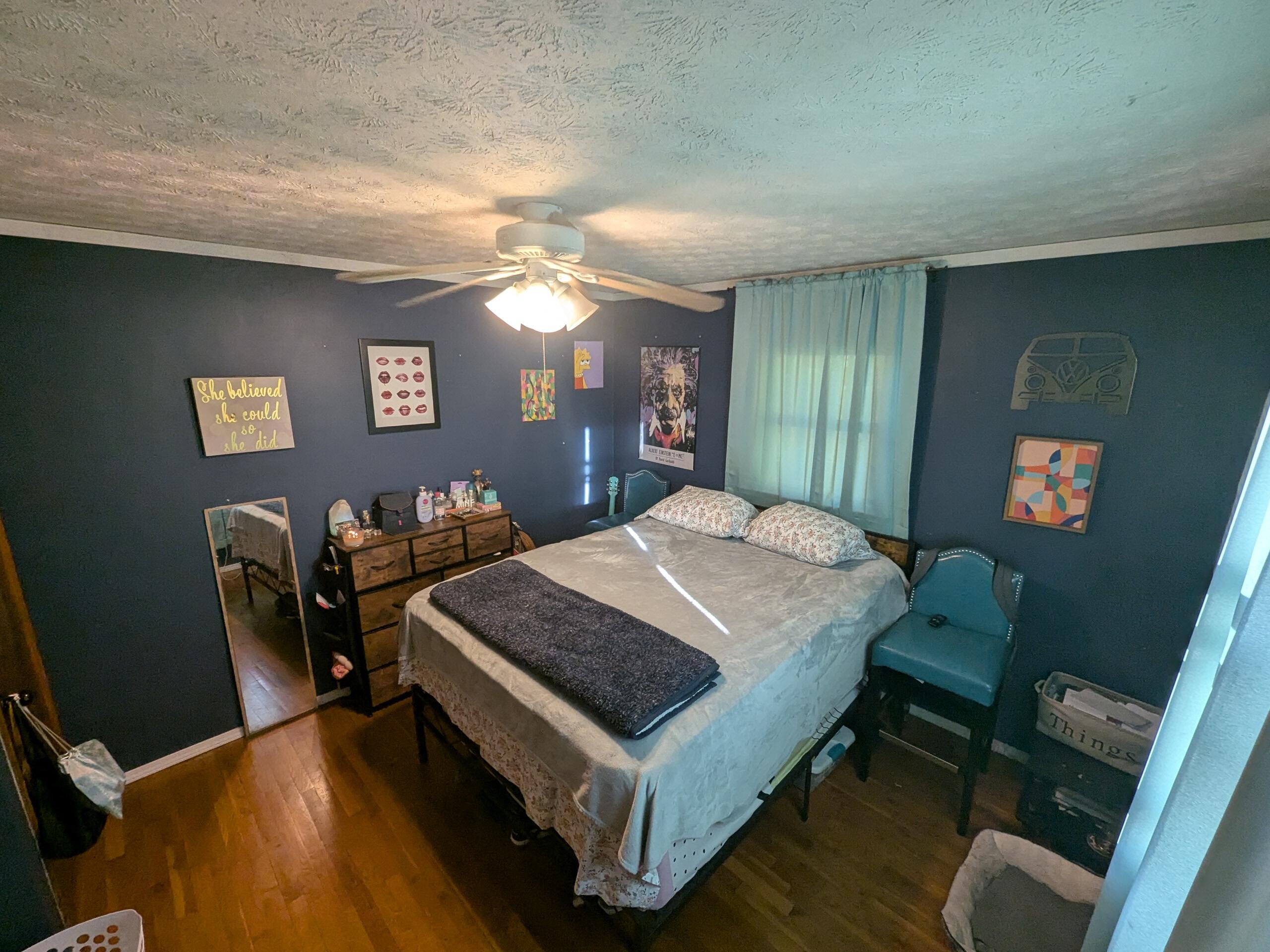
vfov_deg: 89.9
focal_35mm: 13
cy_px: 476
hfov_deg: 106.2
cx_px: 635
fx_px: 477
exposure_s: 1/60
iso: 192
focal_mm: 1.95
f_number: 2.2
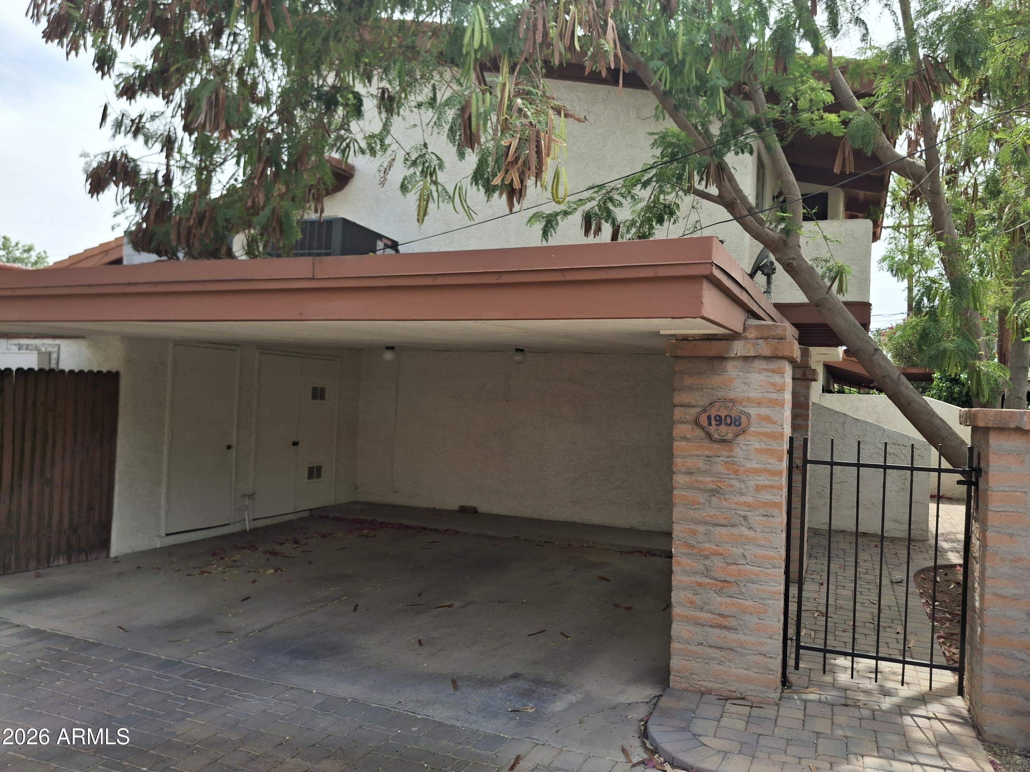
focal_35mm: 25
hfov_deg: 69.4
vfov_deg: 54.9
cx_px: 515
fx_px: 744
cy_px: 386
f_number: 1.8
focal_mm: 4.69
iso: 25
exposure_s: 1/739
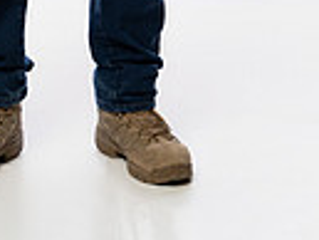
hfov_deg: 10.9
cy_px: -309
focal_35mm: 181
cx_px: 79
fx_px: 1670
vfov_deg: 7.7
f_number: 5.6
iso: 640
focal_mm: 54
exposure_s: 1/250
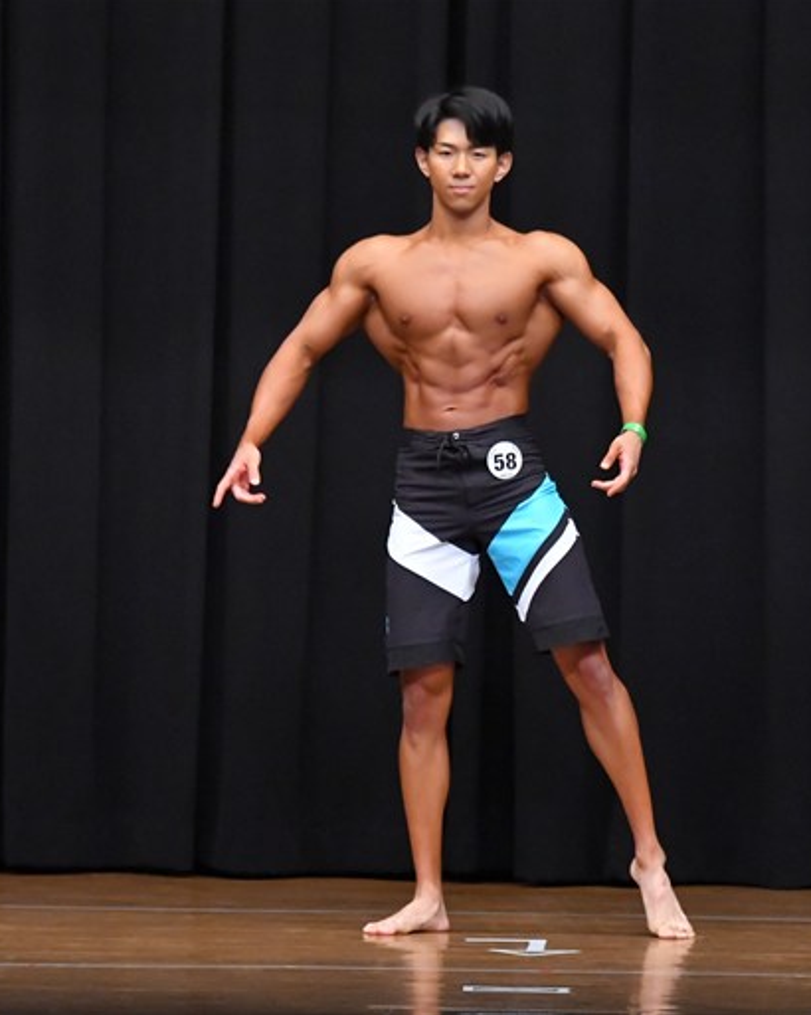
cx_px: 492
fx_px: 9577
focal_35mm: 319
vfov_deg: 6.1
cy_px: 507
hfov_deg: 4.8
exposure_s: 1/400
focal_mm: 150
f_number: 5.6
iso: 8000
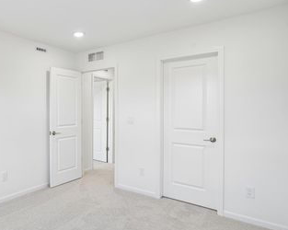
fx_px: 204
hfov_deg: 66.1
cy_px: 117
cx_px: 73
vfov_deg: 58.7
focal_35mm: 24
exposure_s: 1/60
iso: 400
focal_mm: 16
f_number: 8
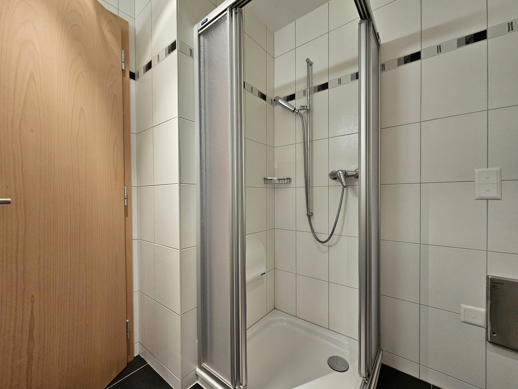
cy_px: 194
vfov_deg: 89.9
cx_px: 259
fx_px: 195
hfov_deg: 106.2
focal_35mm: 13
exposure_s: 1/50
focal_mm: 2.2
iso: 200
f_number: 2.2
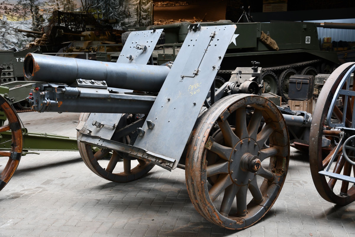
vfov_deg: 29.9
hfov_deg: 43.6
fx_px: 444
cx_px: 178
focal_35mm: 45
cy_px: 118
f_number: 3.5
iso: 400
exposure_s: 1/60
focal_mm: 30
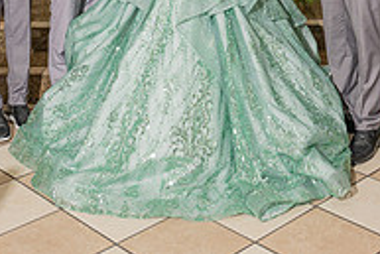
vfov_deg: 17.2
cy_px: -123
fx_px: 761
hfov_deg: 28.0
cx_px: 217
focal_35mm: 72
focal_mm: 24
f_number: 3.5
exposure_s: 1/200
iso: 320
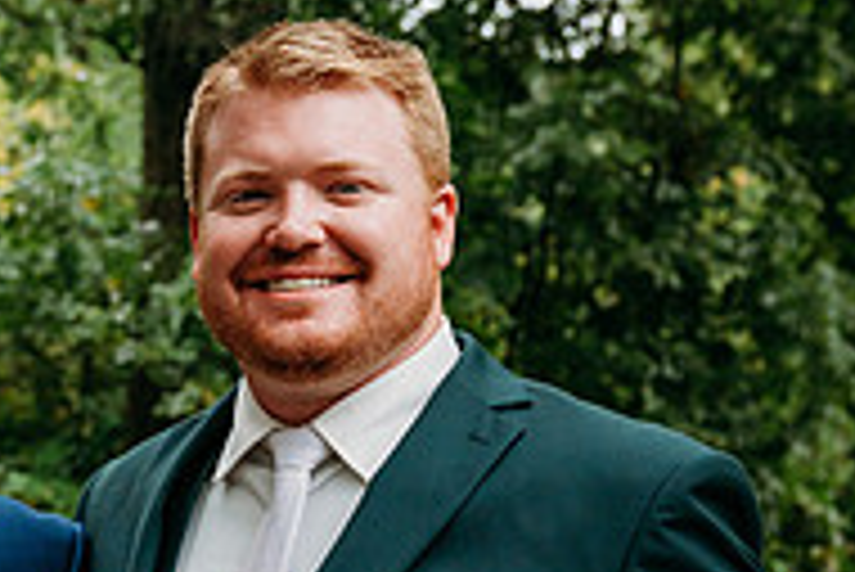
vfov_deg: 9.1
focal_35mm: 149
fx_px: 3541
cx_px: -285
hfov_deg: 13.2
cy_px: 646
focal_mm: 46
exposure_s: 1/400
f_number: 5
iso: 200
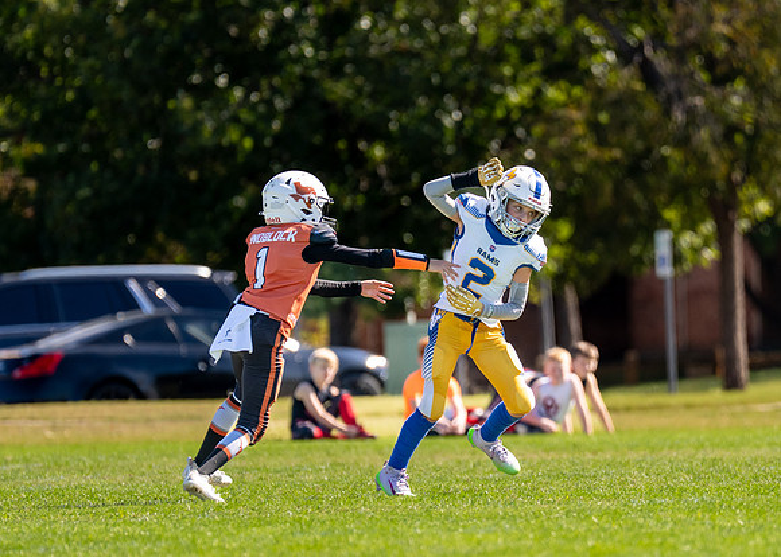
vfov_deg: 2.9
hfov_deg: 4.0
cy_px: 339
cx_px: 440
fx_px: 11084
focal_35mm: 500
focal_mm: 200
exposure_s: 1/1600
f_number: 2.8
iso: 100
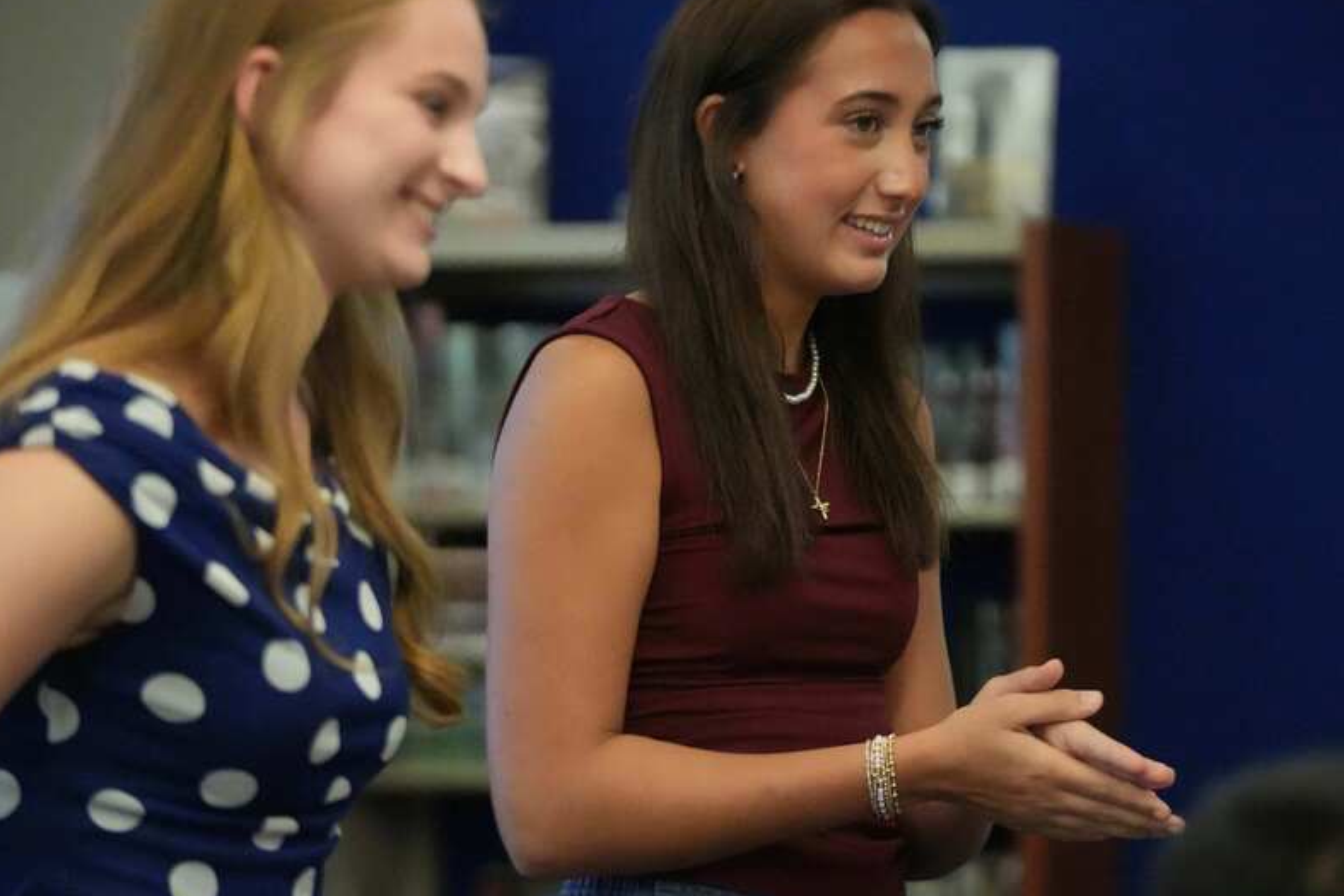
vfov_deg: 8.4
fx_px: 6123
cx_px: 693
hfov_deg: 12.5
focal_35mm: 164
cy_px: 428
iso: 20000
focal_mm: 126
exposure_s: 1/3200
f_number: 2.8
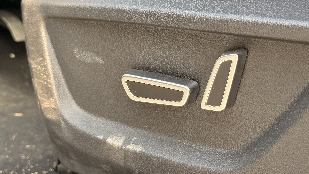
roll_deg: +0.0
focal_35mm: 53
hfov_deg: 39.2
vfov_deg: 22.6
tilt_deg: -13.6
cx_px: 154
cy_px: 74
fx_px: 434
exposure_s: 1/242
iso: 160
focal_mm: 6.76
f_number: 1.78
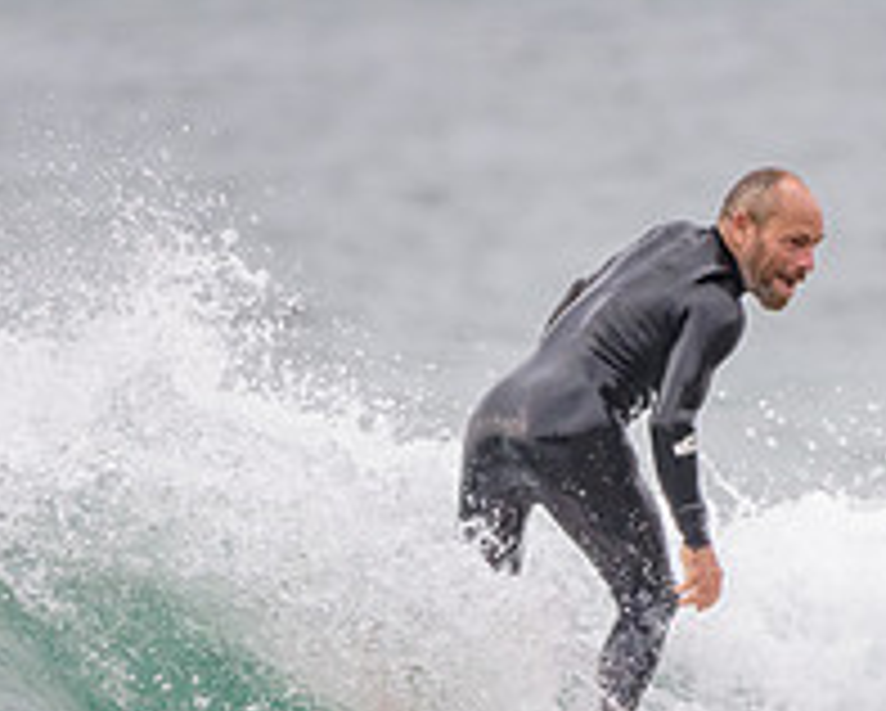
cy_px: 688
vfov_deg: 0.9
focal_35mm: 1691
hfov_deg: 1.1
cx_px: 651
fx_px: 44386
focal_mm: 500
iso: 360
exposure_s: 1/800
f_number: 5.6
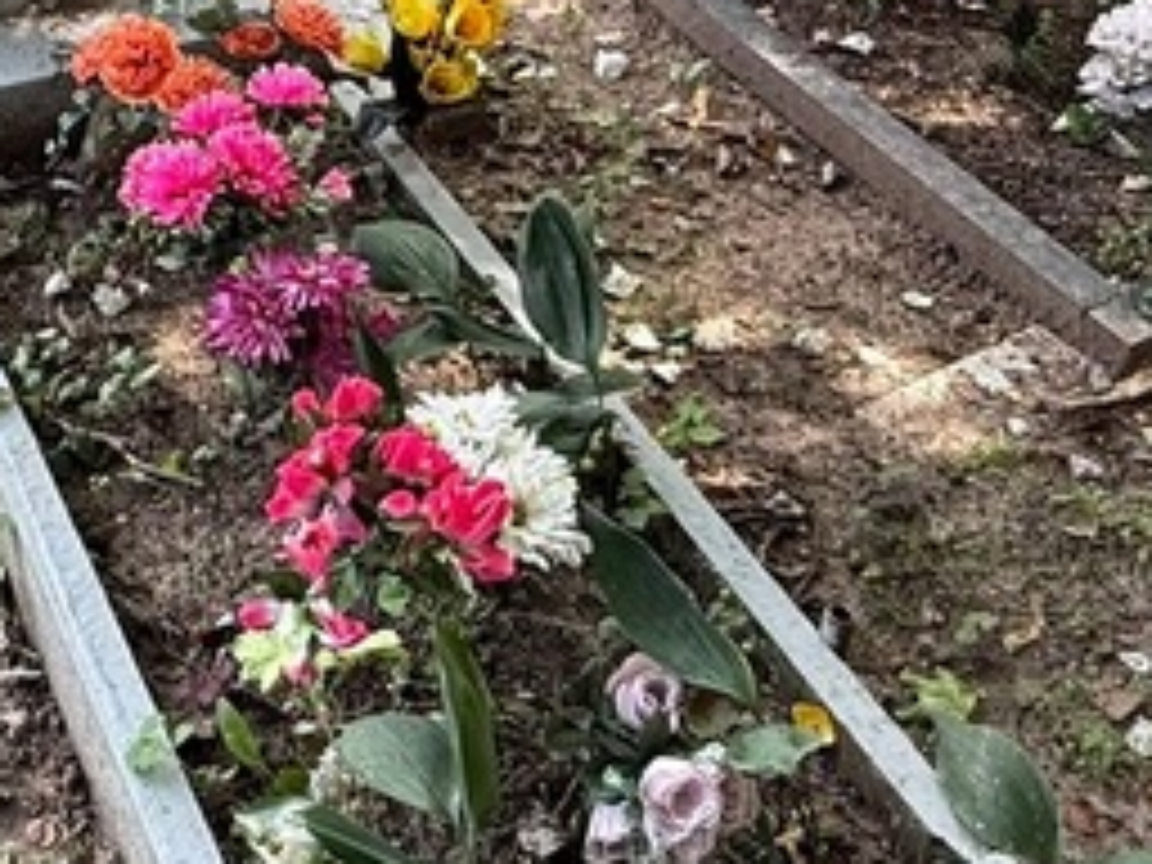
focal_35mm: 56
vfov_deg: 25.3
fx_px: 1864
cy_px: 86
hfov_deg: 33.2
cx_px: 198
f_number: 2.2
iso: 80
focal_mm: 2.22
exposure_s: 1/99
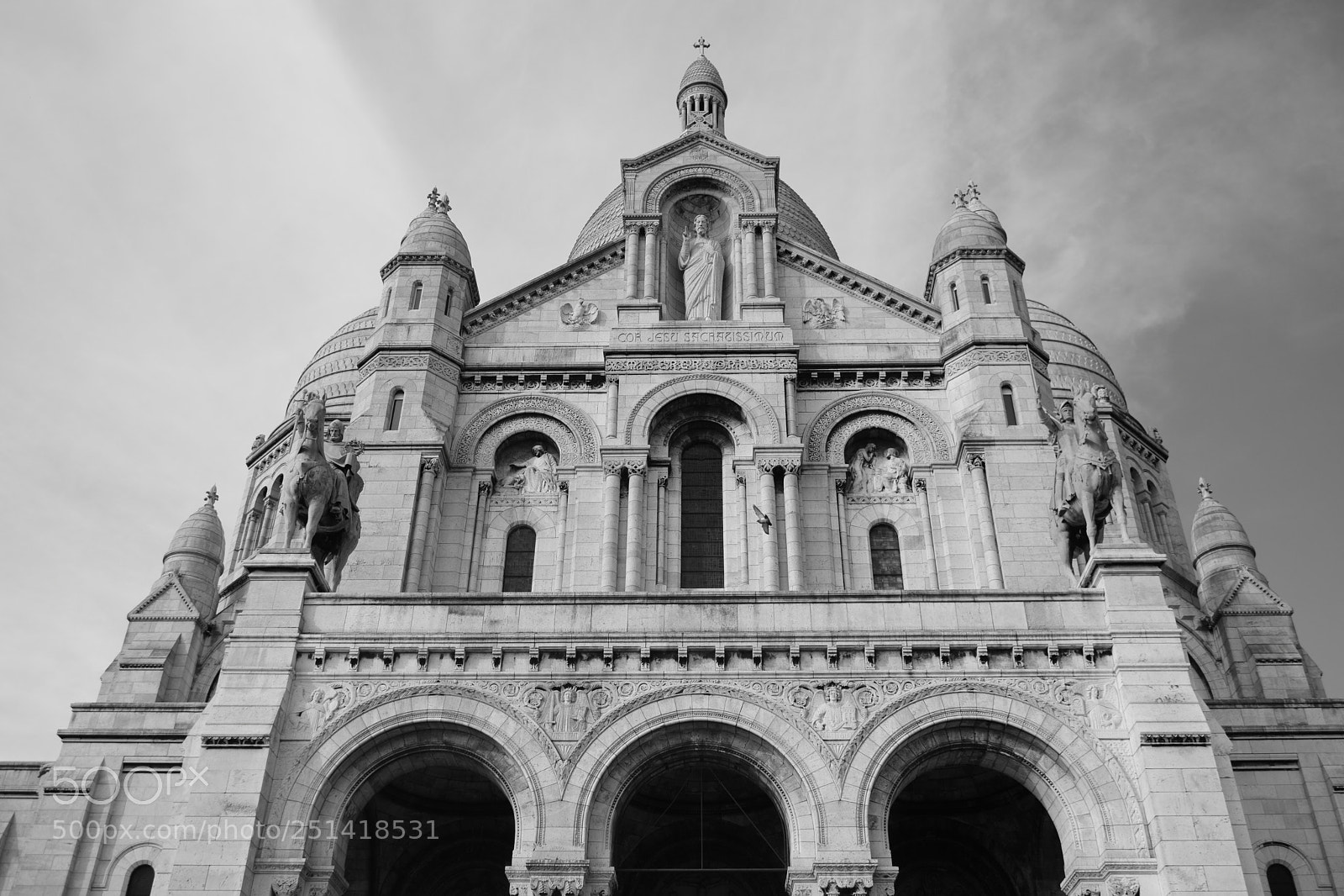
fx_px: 1232
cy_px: 448
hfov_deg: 57.2
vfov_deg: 40.0
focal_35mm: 33
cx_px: 672
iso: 100
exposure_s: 1/640
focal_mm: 22
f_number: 5
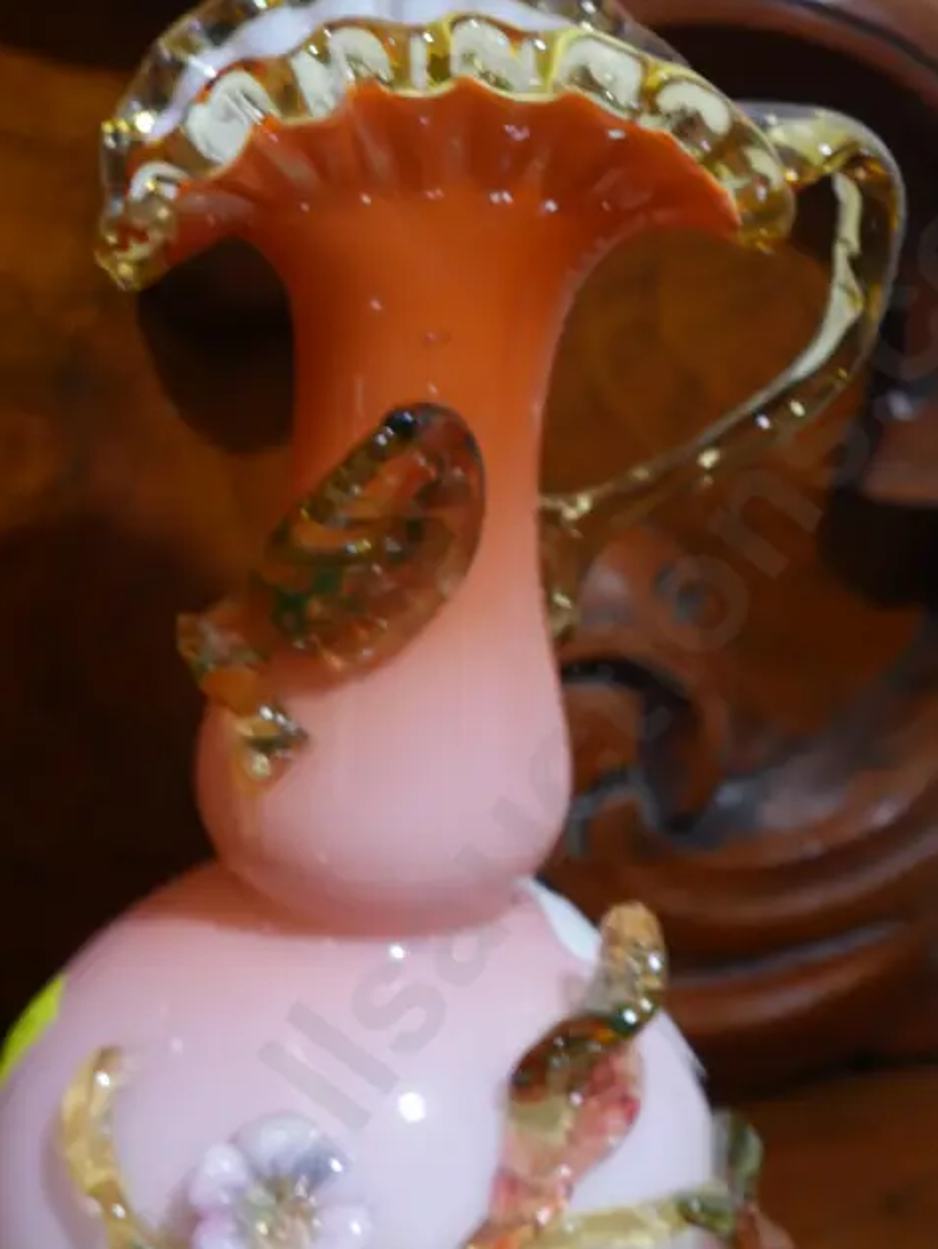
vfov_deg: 21.4
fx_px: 3286
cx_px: 523
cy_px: 839
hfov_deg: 16.2
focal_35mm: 91
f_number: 5.3
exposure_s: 1/60
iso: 800
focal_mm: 28
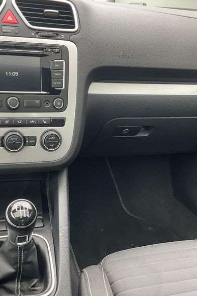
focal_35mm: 41
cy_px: 146
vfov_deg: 47.4
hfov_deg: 32.5
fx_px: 337
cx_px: 76
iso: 64
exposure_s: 1/113
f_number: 1.8
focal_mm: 3
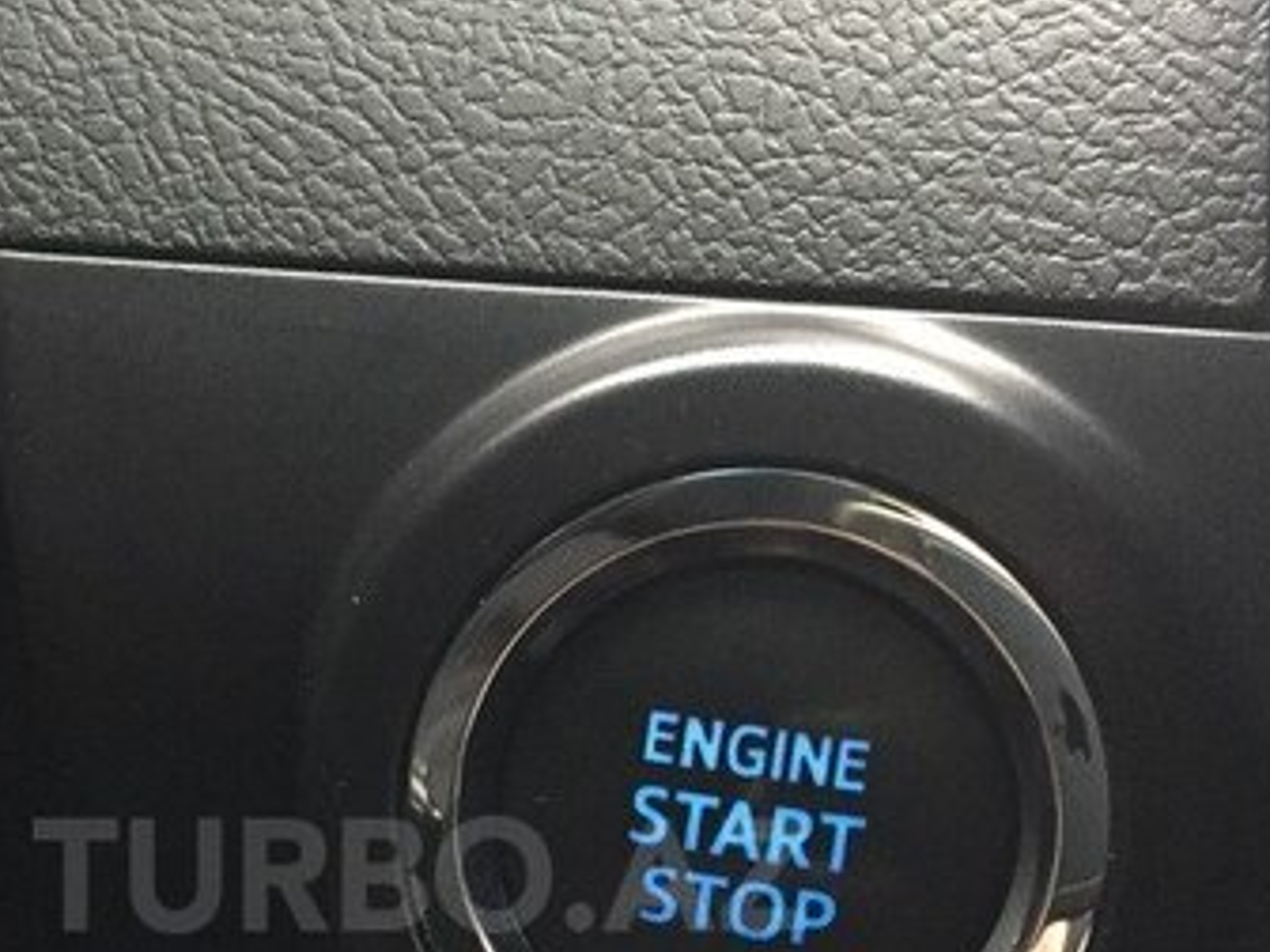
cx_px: 420
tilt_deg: -13.9
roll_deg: -1.7
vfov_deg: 24.8
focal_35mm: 57
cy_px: 875
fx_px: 2091
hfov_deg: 33.5
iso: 320
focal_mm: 4.15
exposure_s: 1/17
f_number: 2.2
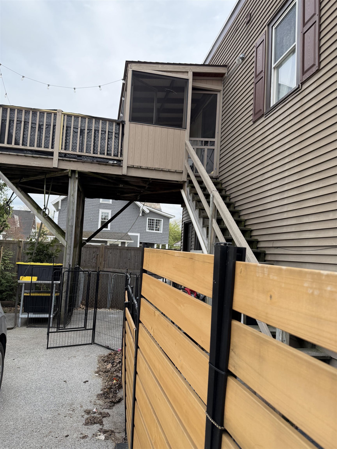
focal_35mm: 24
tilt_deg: +4.9
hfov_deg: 56.8
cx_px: 168
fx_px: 312
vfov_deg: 71.6
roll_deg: -3.0
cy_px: 224
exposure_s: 1/1812
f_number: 1.78
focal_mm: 6.76
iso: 100
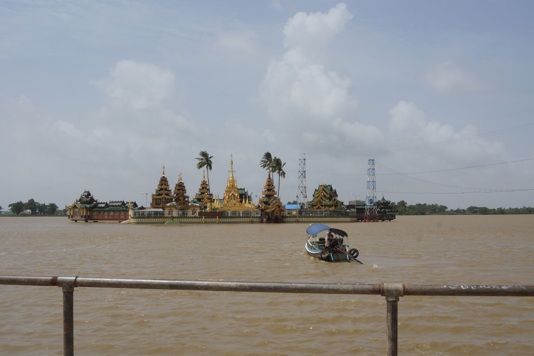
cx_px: 267
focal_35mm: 39
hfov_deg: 49.6
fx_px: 578
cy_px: 178
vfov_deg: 34.2
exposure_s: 1/200
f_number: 14
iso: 100
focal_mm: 26
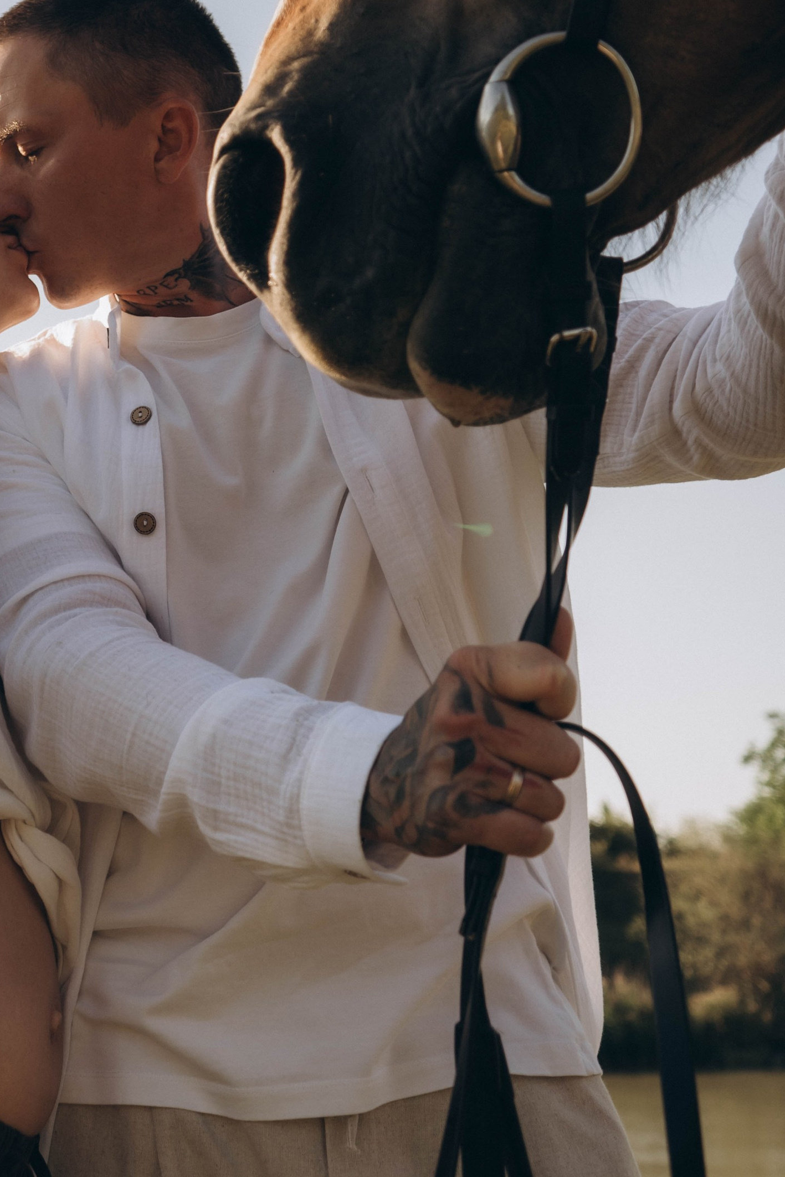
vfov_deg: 35.5
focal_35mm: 56
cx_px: 99
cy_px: 447
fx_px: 1832
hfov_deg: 23.6
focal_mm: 31
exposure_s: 1/800
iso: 320
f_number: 4
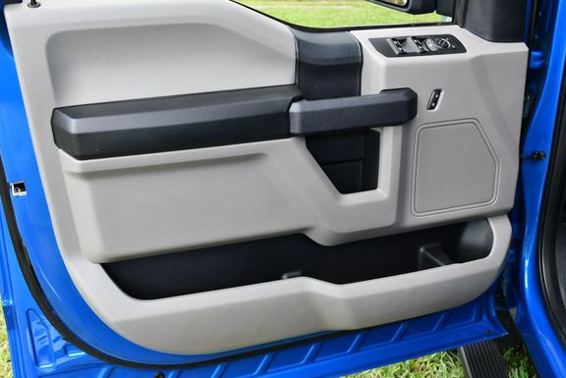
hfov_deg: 48.4
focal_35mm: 40
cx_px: 266
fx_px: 629
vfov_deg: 33.4
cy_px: 172
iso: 400
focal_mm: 18
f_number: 3.5
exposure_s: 1/250
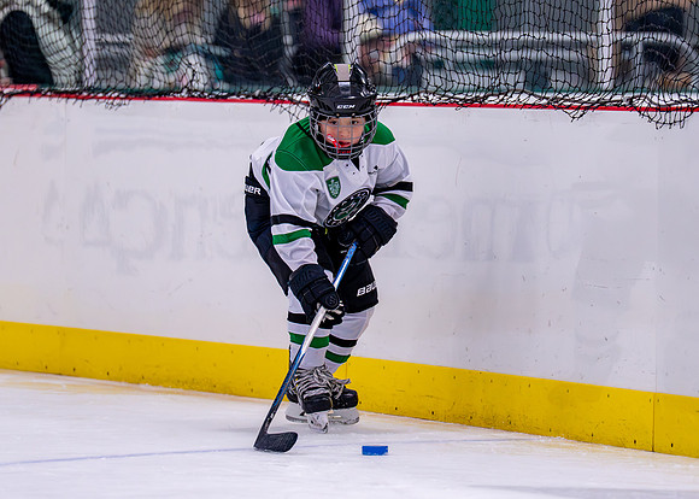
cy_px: 221
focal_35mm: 338
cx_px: 371
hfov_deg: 6.0
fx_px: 6713
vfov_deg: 4.3
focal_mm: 200
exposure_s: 1/1250
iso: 2500
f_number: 2.8
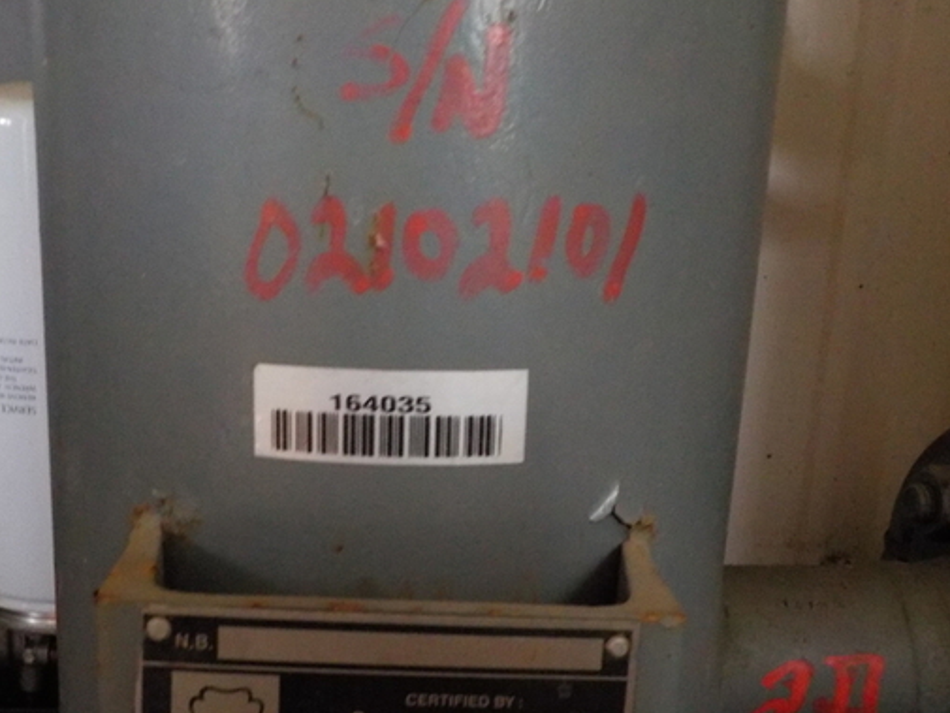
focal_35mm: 38
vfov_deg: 37.6
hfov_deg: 48.8
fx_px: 1043
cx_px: 412
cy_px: 429
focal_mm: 4.1
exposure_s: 1/13
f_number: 3.3
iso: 800
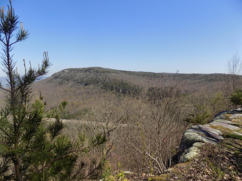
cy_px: 90
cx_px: 121
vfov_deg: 58.9
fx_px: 161
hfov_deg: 73.9
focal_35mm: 23
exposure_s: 1/800
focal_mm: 4
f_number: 3.1
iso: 80
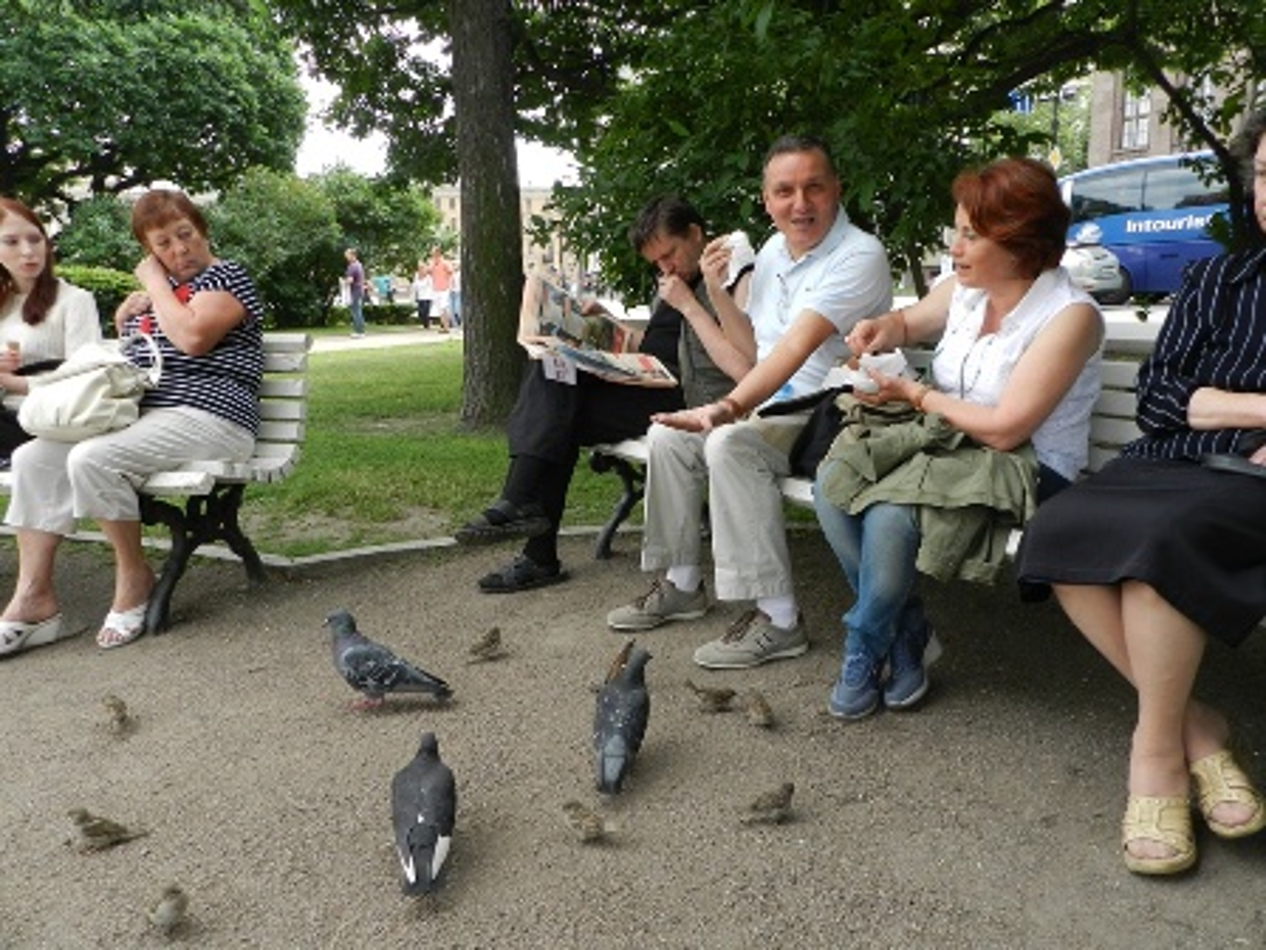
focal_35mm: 25
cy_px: 475
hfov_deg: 69.4
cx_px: 633
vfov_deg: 54.9
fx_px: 914
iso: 160
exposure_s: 1/320
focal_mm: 4.5
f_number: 3.5
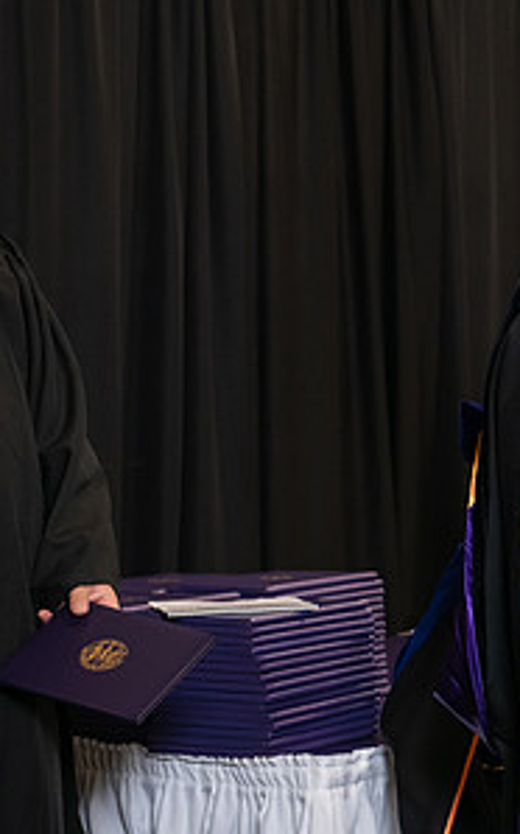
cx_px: 713
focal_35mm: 139
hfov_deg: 9.2
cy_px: 326
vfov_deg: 15.0
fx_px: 3155
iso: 1600
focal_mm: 70
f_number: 5
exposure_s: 1/125
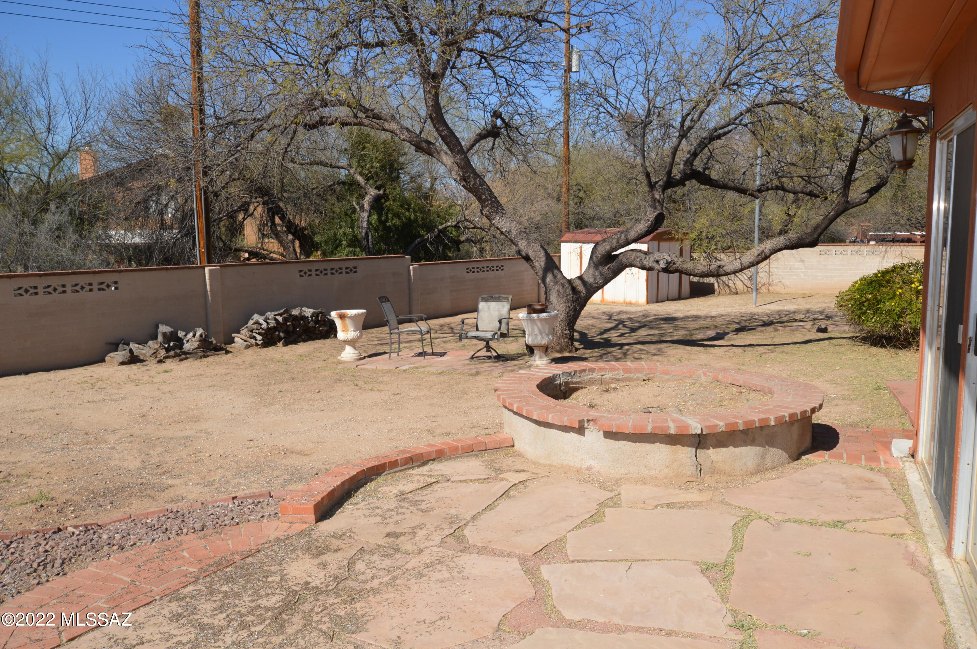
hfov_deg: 62.0
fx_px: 813
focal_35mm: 30
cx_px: 488
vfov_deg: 43.5
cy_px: 324
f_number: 10
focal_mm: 20
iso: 100
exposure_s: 1/200
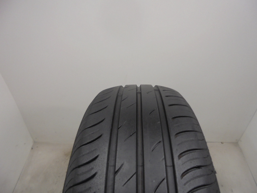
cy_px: 96
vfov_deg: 53.1
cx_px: 128
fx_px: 193
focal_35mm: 26
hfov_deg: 67.3
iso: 100
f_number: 3.5
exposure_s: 1/30
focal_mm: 4.6
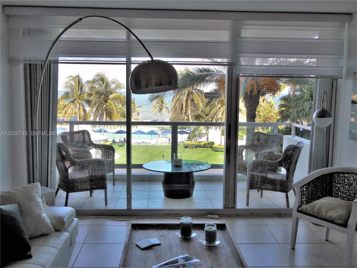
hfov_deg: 55.4
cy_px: 134
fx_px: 340
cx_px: 178
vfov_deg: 42.9
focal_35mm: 33
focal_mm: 5.9
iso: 125
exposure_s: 1/400
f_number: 3.7
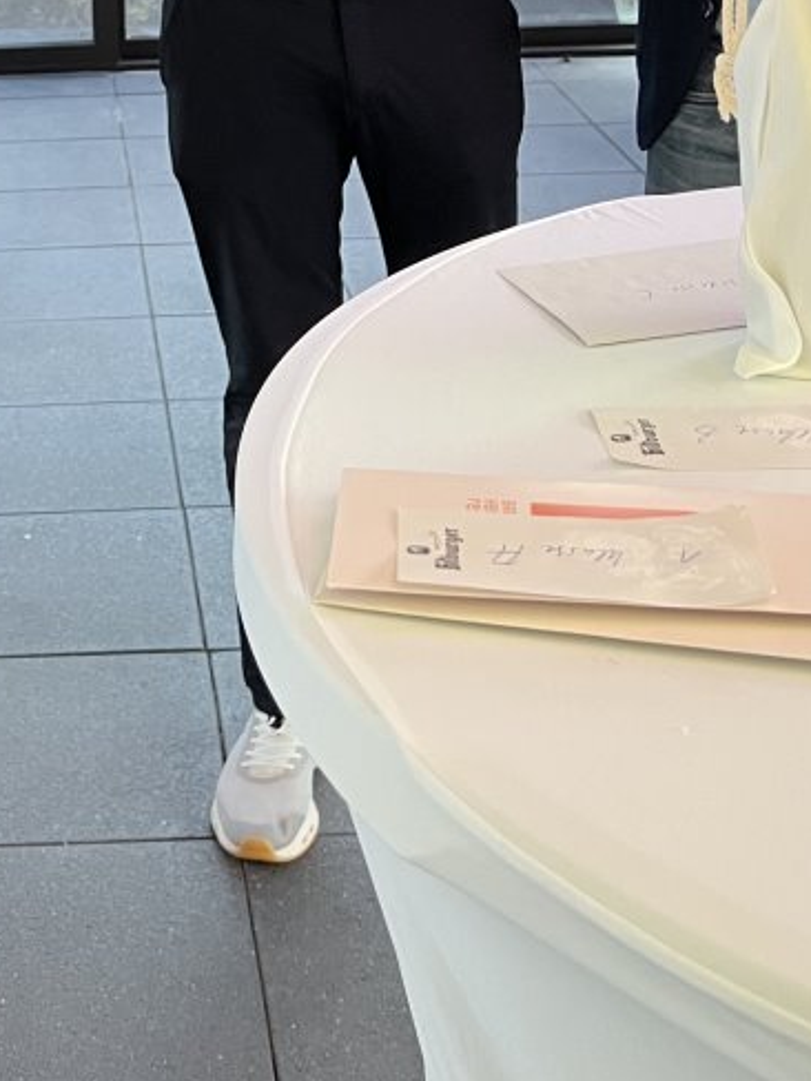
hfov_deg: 22.3
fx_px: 1999
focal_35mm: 64
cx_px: 47
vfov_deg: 27.2
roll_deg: +3.3
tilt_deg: -7.2
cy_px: -168
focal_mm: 5.7
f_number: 1.5
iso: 200
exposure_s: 1/43
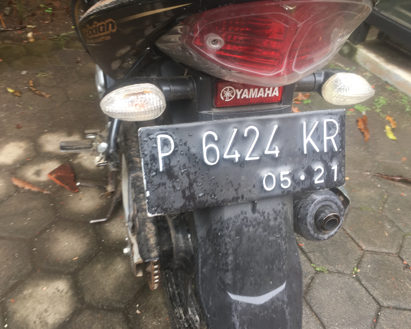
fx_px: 377
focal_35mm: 31
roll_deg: -5.2
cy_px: 166
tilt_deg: -42.8
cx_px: 200
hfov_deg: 57.2
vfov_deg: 47.1
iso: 40
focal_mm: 4.15
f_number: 2.2
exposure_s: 1/50
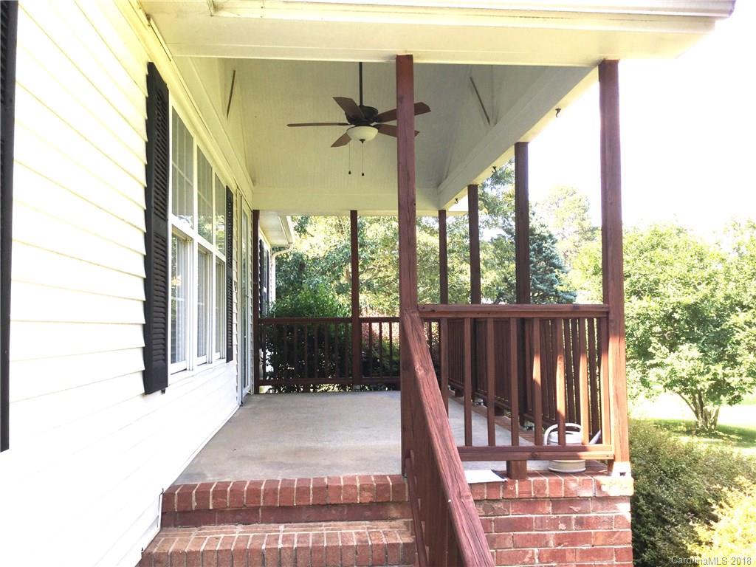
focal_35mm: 31
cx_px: 378
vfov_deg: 45.4
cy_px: 284
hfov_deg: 58.4
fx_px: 677
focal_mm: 3.3
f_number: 2.4
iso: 25
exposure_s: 1/213
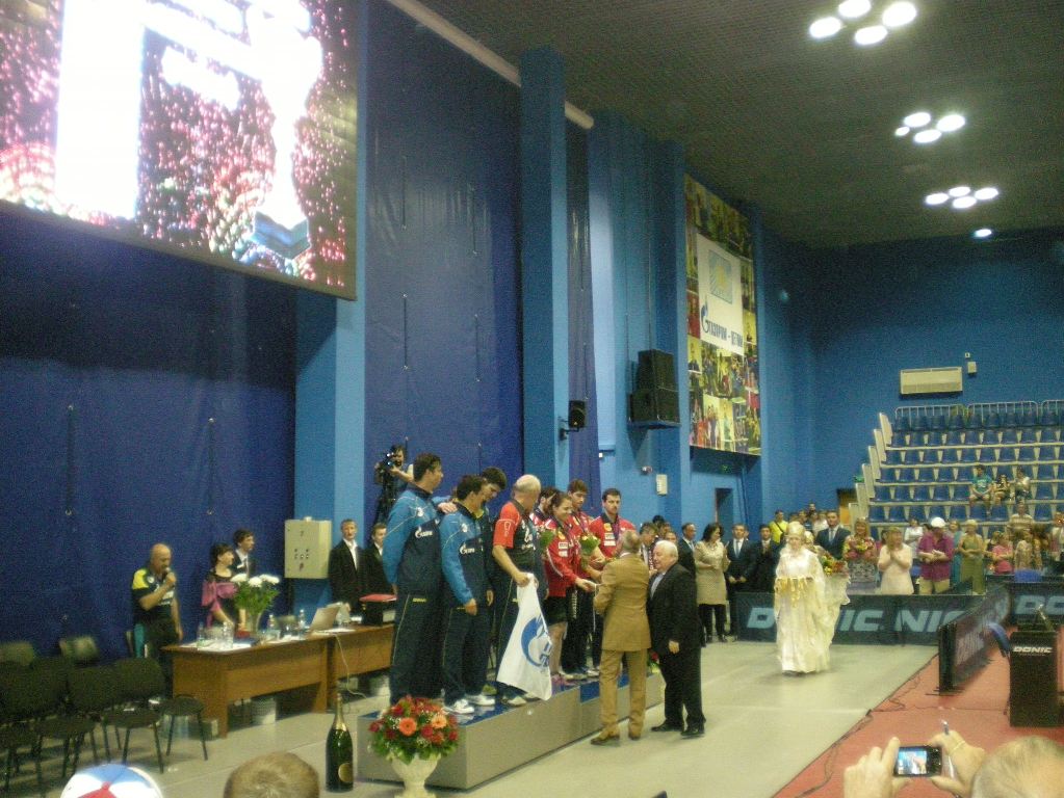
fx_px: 1168
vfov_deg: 37.7
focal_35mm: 38
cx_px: 532
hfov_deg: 49.0
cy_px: 399
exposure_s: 1/60
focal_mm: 6.3
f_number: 3.1
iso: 640
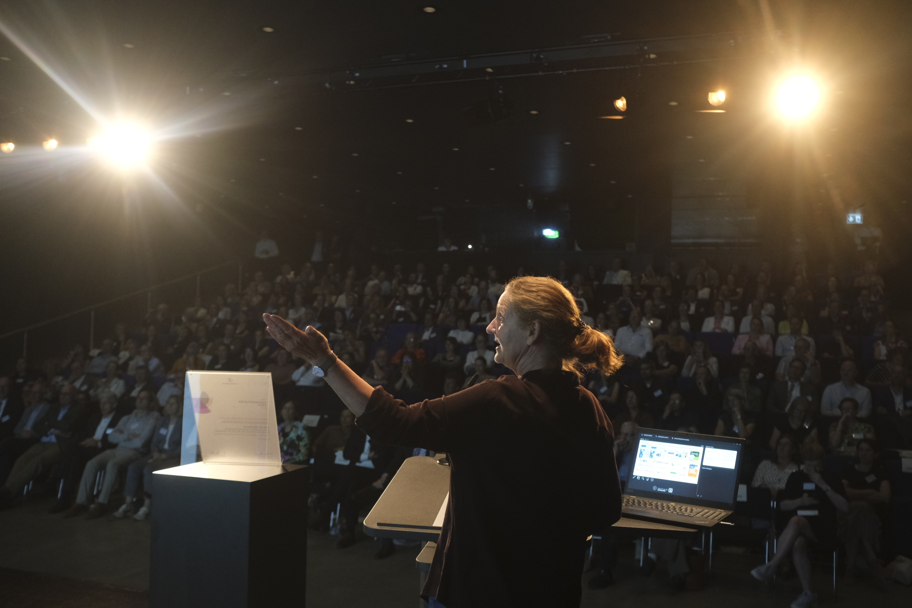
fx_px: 887
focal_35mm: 35
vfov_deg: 37.9
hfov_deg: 54.4
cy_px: 304
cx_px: 456
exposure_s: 1/200
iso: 2500
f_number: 2.8
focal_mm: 23
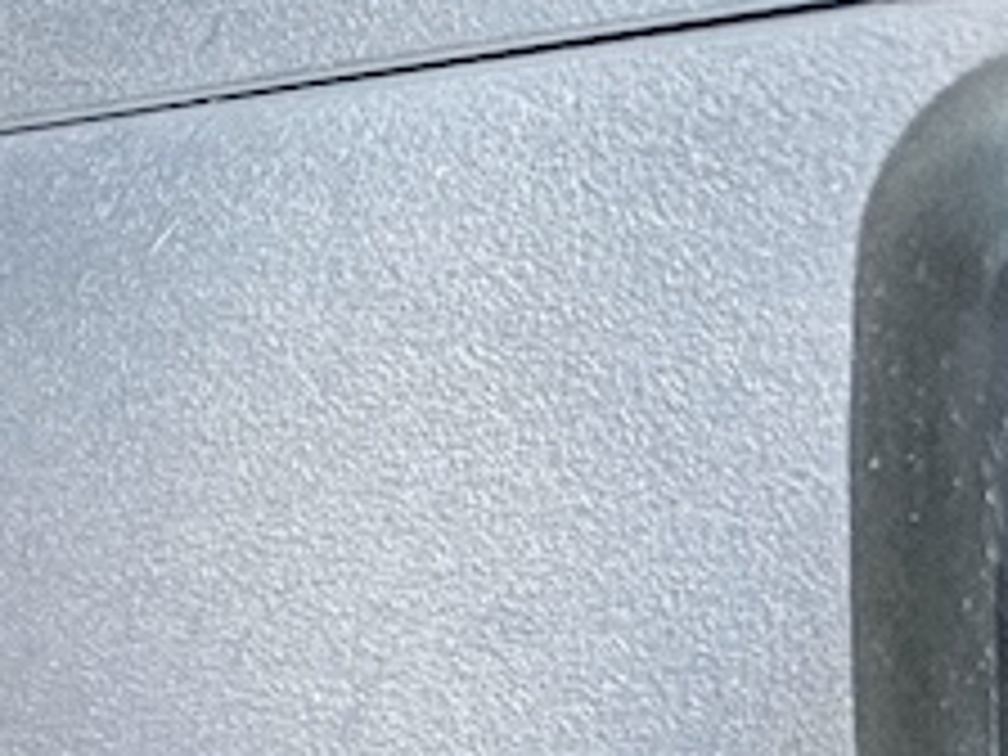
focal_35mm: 144
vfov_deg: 10.0
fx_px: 4193
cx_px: -1948
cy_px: 1148
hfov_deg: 10.3
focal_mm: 6.3
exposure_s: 1/40
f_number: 1.7
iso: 640
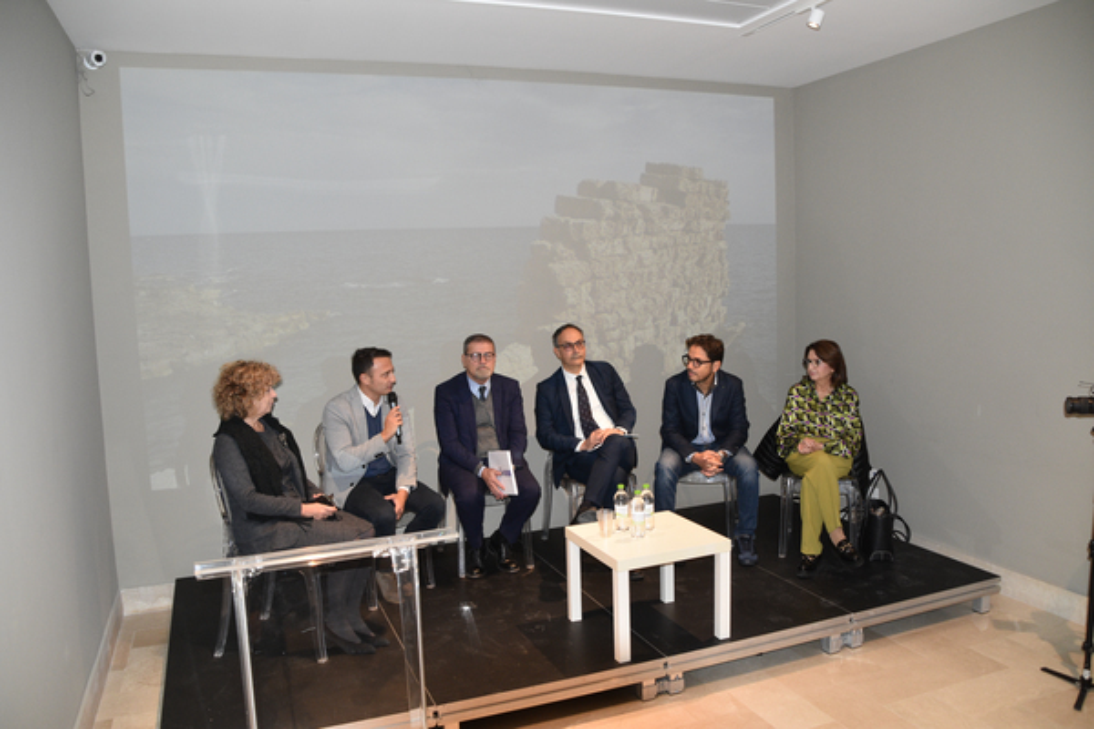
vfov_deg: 47.9
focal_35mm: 27
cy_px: 364
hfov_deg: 67.4
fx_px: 820
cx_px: 547
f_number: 5
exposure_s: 1/60
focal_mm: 18
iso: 800
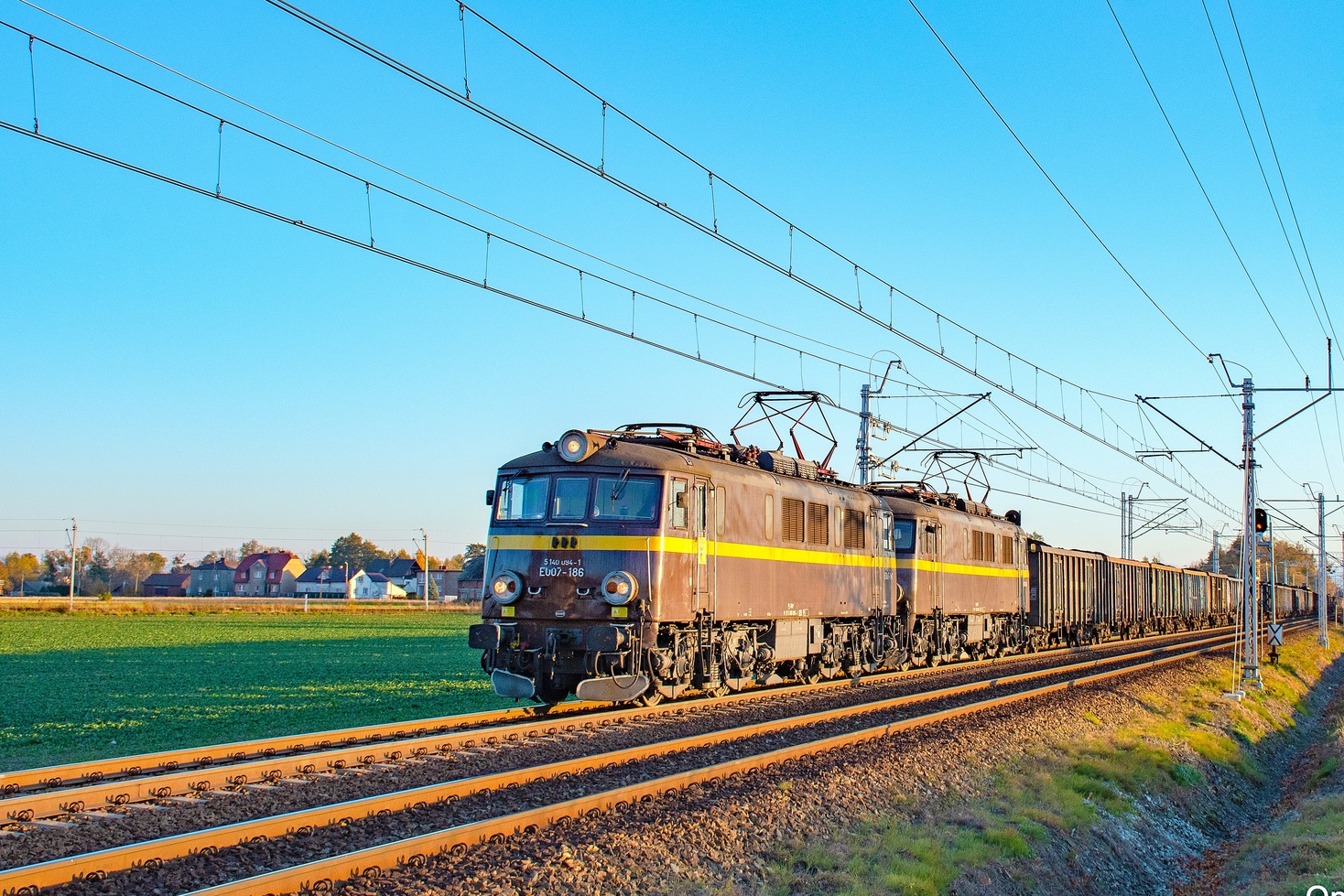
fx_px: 1904
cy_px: 364
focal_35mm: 51
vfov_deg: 26.4
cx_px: 862
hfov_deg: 38.6
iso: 250
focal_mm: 26
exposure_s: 1/500
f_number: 8
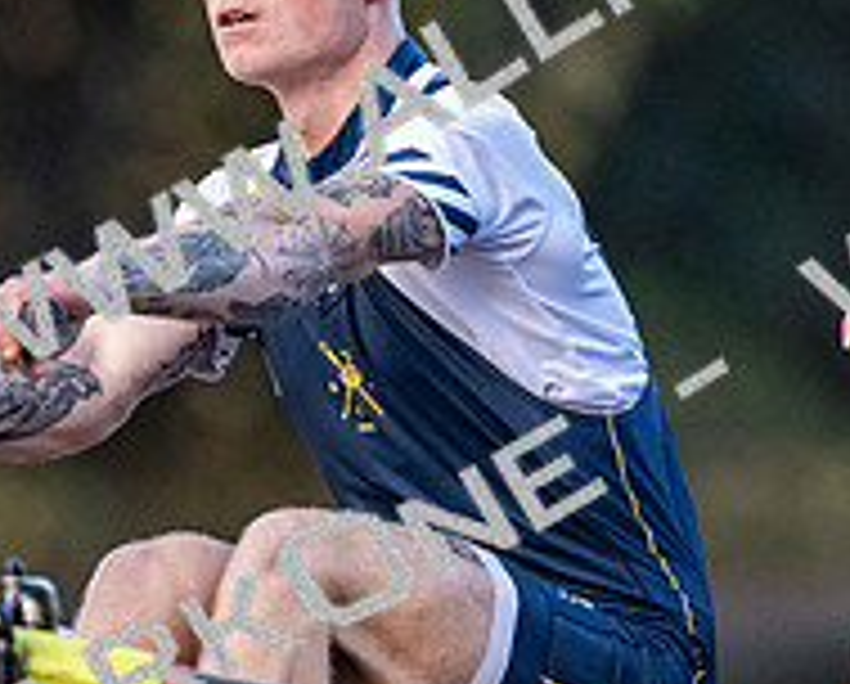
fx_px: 43485
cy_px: 403
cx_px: 472
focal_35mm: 1725
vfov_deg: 0.9
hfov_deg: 1.1
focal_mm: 600
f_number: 4
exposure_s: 1/2500
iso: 3200
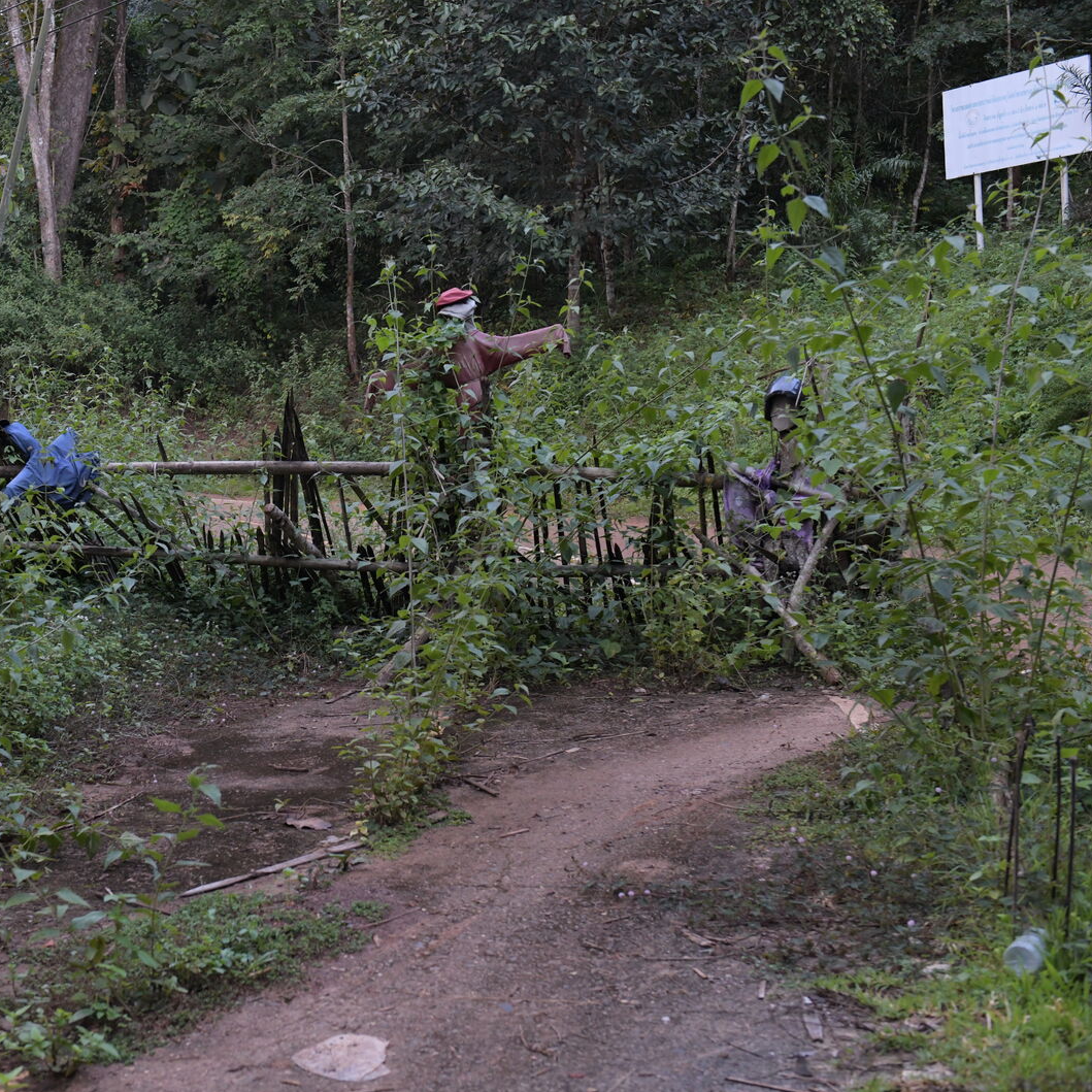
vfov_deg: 32.8
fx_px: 1856
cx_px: 333
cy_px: 556
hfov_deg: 32.4
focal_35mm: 52
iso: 2200
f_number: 4.5
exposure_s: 1/160
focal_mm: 40
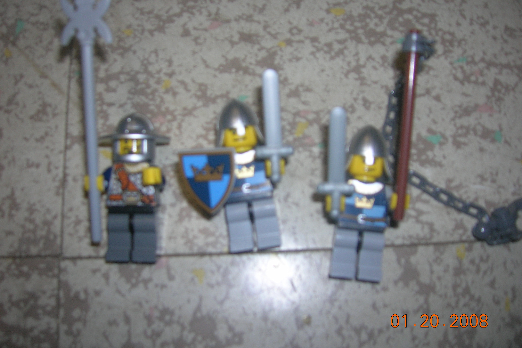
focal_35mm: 36
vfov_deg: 36.9
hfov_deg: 53.1
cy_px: 163
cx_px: 259
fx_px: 522
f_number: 2.9
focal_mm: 5.7
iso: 50
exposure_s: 1/60.1
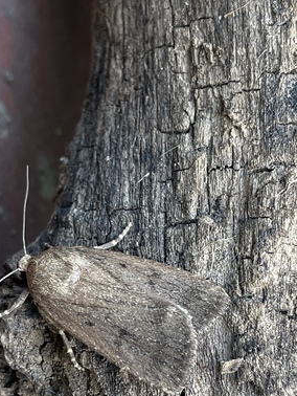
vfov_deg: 42.1
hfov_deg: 32.3
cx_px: 72
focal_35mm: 44
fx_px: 503
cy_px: 277
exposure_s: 1/121
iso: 80
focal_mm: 4.2
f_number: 1.6
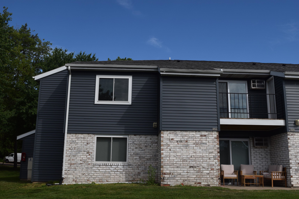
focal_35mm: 36
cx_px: 150
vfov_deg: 36.9
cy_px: 100
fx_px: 299
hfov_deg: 53.1
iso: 200
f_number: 10
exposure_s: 1/400
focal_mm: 24
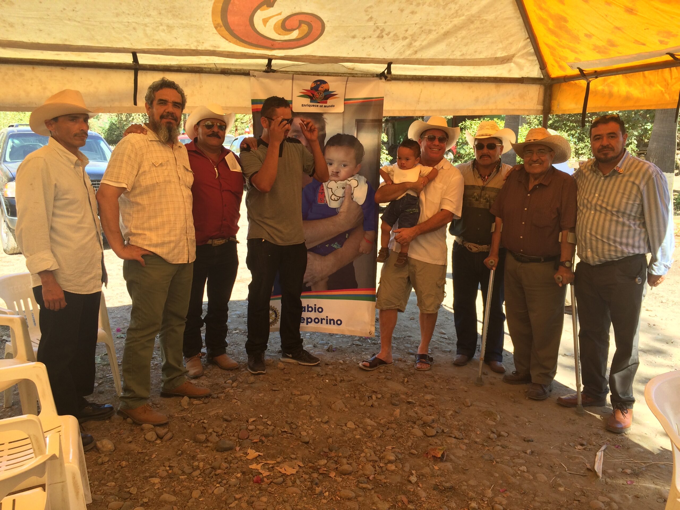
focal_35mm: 29
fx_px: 570
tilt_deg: -11.4
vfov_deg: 48.2
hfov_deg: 61.7
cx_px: 340
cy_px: 255
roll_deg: +1.2
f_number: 2.2
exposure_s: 1/306
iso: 32
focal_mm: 4.15
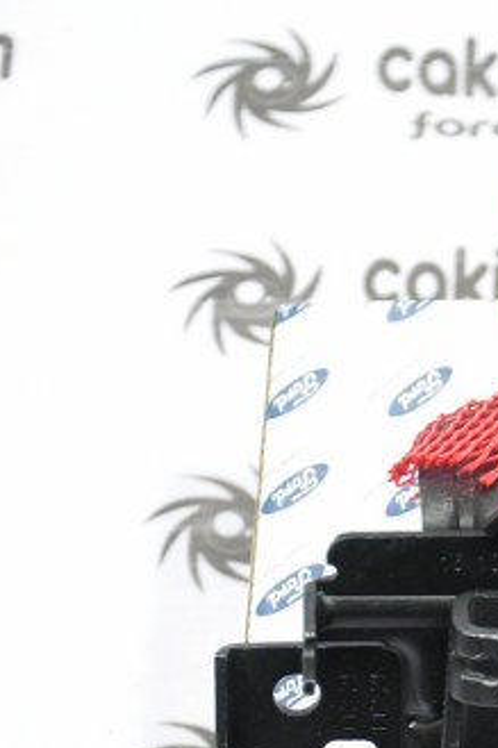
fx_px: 4092
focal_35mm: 197
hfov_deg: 6.9
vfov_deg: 10.4
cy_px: 621
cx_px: 678
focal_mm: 48
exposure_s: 1/40
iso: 800
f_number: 4.8
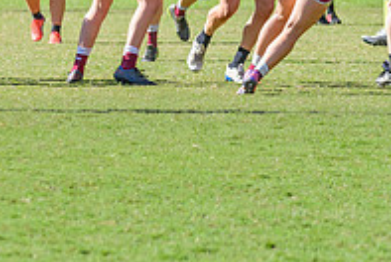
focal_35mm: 636
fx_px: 6918
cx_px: 229
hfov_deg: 3.2
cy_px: -85
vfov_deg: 2.2
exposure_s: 1/1250
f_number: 7.1
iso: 800
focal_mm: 170
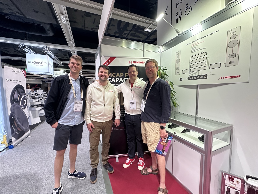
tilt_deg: -5.0
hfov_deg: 102.1
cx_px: 129
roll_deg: +0.8
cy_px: 97
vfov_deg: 85.7
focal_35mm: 14
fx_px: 104
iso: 200
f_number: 2.2
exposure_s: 1/100
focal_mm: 2.22
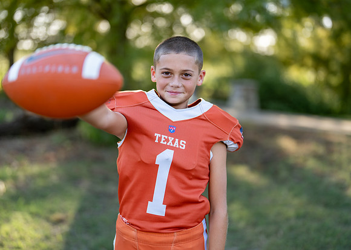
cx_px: 176
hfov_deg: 37.2
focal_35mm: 52
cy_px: 125
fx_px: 522
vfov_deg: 27.0
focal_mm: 50
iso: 100
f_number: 1.2
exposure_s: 1/1250
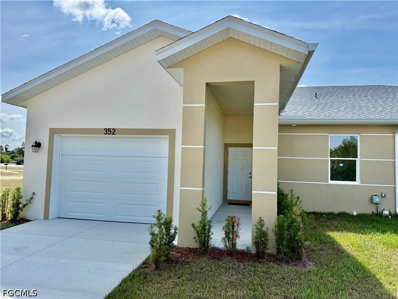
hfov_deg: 71.6
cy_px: 150
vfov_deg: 56.8
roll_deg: -2.1
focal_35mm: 24
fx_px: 276
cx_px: 199
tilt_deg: +3.5
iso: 125
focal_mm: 6.76
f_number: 1.78
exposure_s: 1/4673
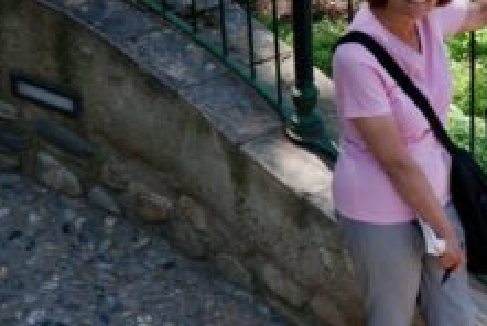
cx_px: 483
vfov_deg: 5.8
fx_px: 3224
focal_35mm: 238
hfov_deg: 8.6
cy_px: 85
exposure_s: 1/200
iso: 200
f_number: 4.5
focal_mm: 70
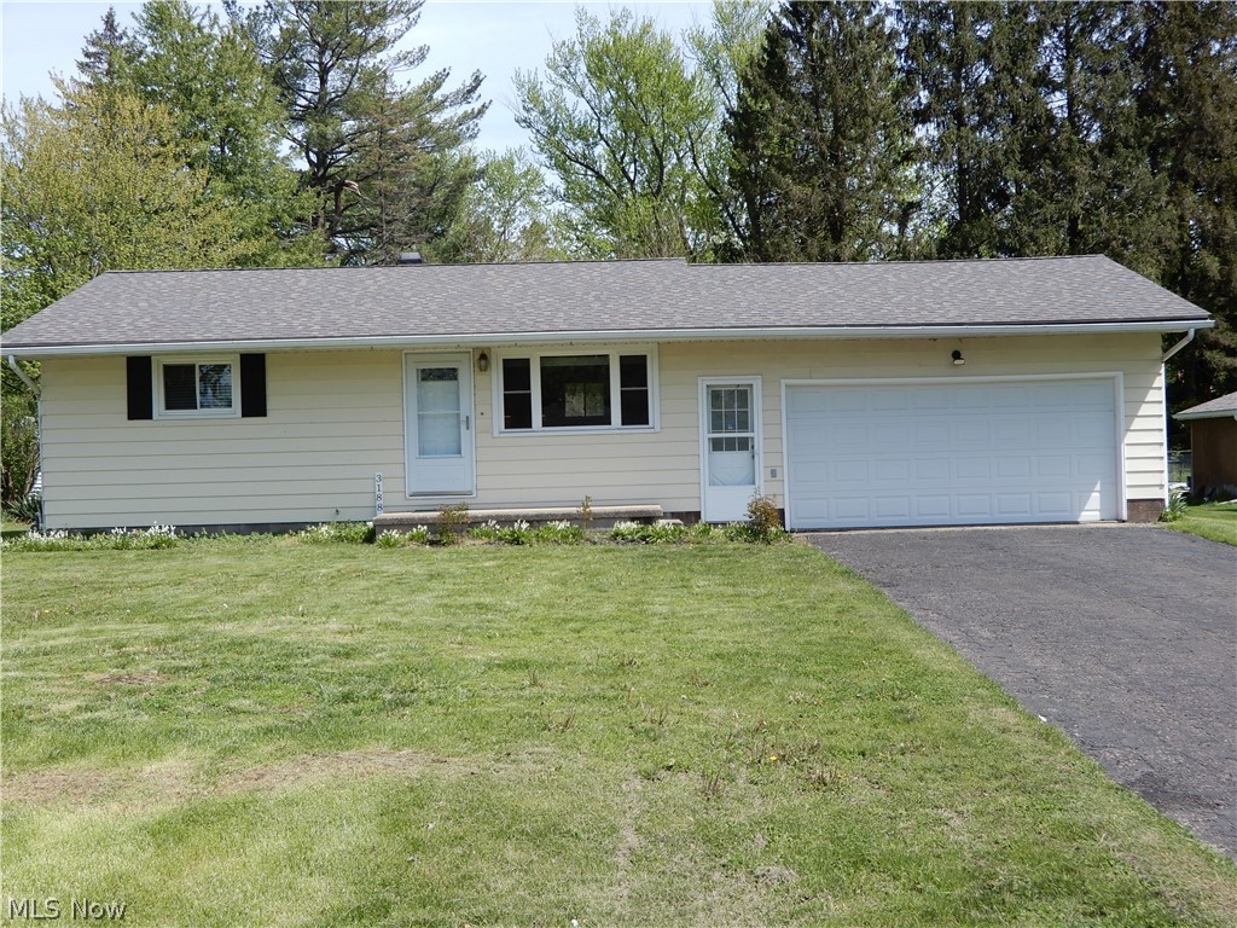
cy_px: 464
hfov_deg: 44.8
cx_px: 618
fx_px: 1501
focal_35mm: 42
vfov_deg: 34.3
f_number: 4
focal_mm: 7.5
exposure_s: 1/400
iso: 80
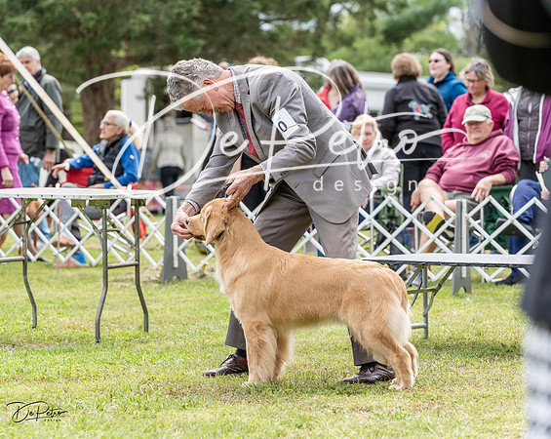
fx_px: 2250
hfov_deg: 14.0
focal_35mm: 138
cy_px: 220
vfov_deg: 11.1
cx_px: 240
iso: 400
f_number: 4.5
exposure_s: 1/1000
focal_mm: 123
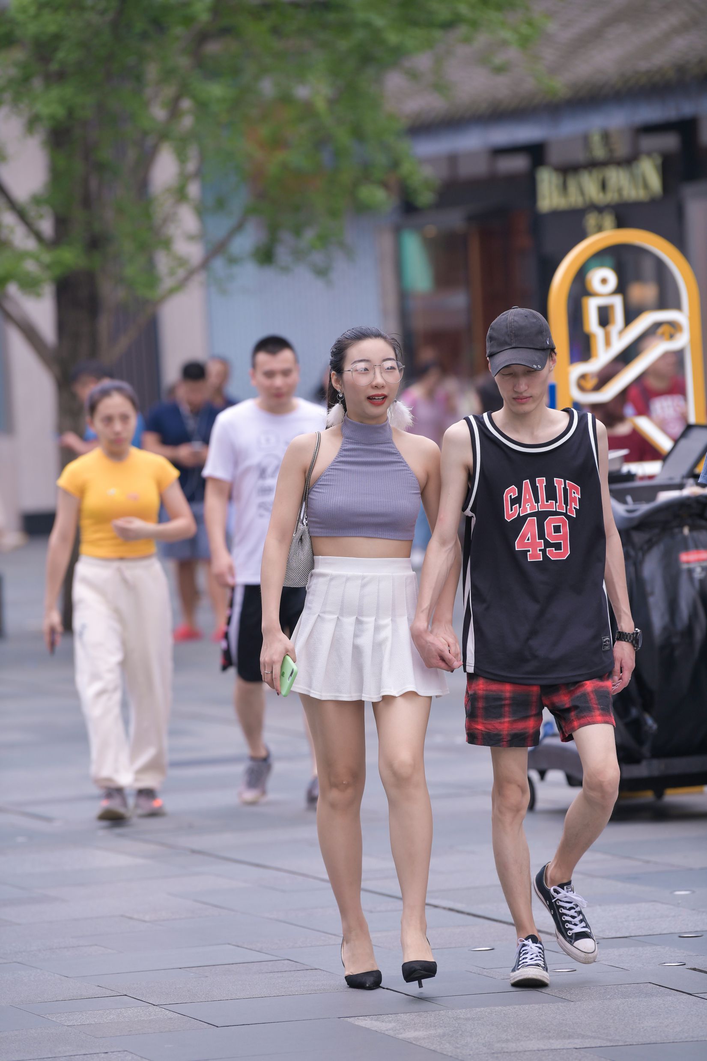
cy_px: 530
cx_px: 354
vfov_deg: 10.3
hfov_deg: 6.9
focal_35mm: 200
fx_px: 5890
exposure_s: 1/640
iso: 220
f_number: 4
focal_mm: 200
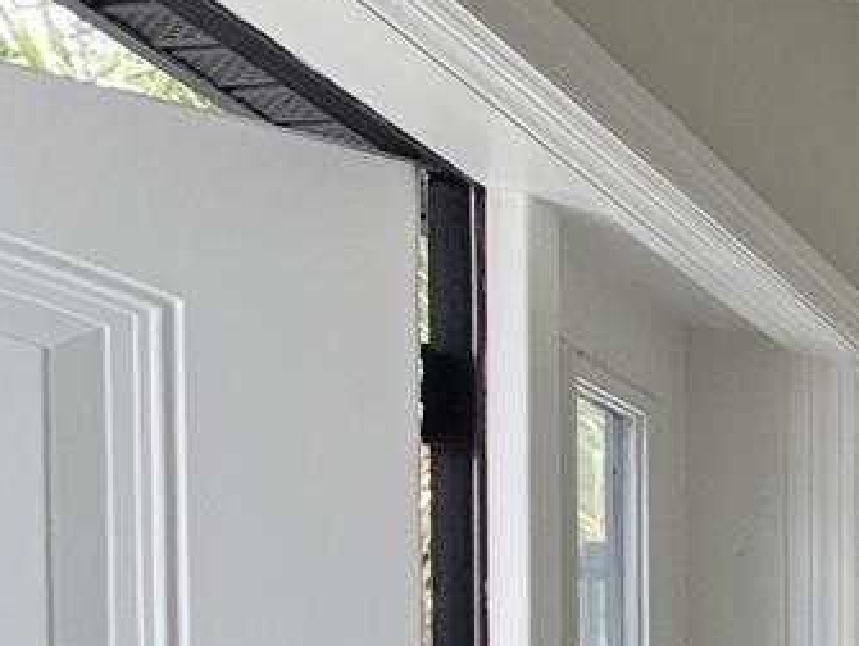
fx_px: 1540
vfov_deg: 20.5
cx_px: 1903
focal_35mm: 62
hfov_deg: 16.9
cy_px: 946
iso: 125
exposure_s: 1/359
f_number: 2.2
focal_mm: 2.2
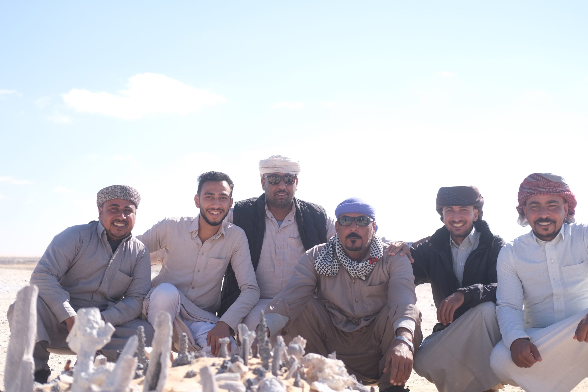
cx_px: 294
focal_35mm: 53
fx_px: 866
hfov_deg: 37.5
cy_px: 196
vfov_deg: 25.5
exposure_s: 1/2000
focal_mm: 35
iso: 160
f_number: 2.5
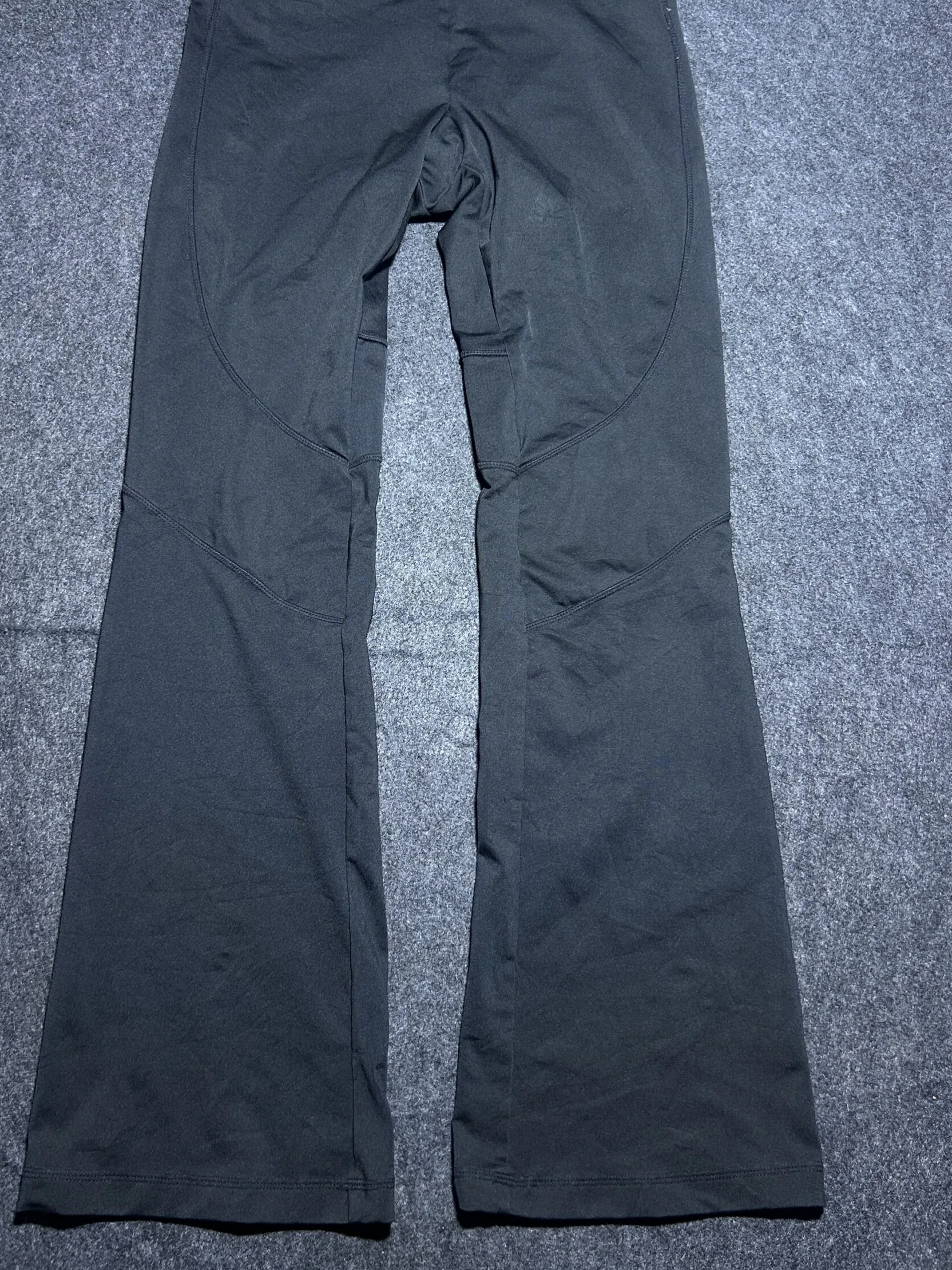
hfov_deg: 46.8
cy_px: 589
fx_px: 1100
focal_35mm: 30
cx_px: 461
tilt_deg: -56.1
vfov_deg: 59.9
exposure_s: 1/50
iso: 160
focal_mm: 5.7
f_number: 1.5
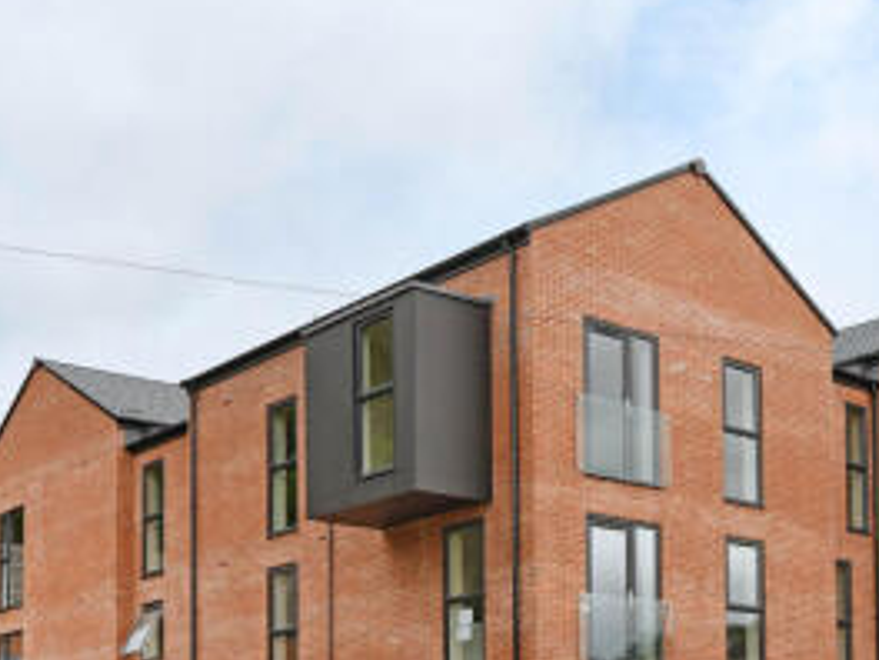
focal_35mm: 52
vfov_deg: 27.9
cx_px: 626
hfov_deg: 36.2
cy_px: 242
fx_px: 1320
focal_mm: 20
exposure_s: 1/125
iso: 320
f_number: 10
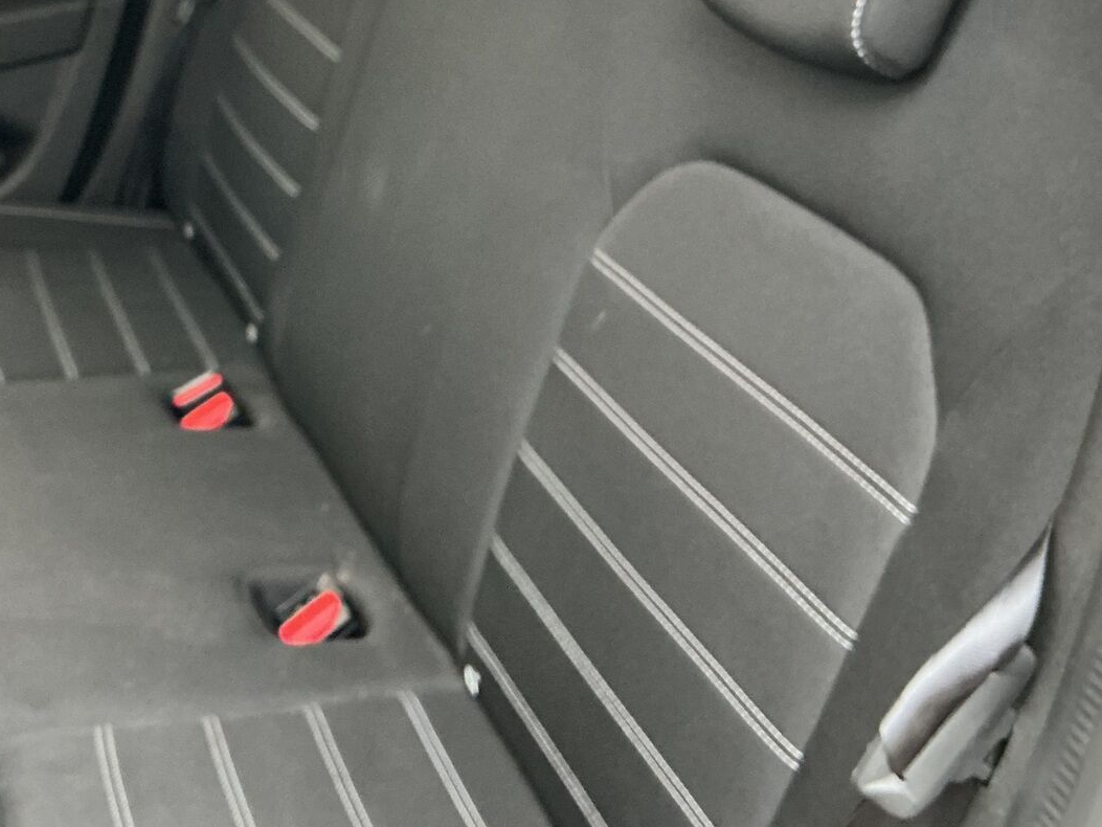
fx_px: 1496
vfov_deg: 30.6
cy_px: 248
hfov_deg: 40.2
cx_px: 419
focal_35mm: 47
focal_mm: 3
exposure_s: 1/30
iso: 500
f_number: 1.8
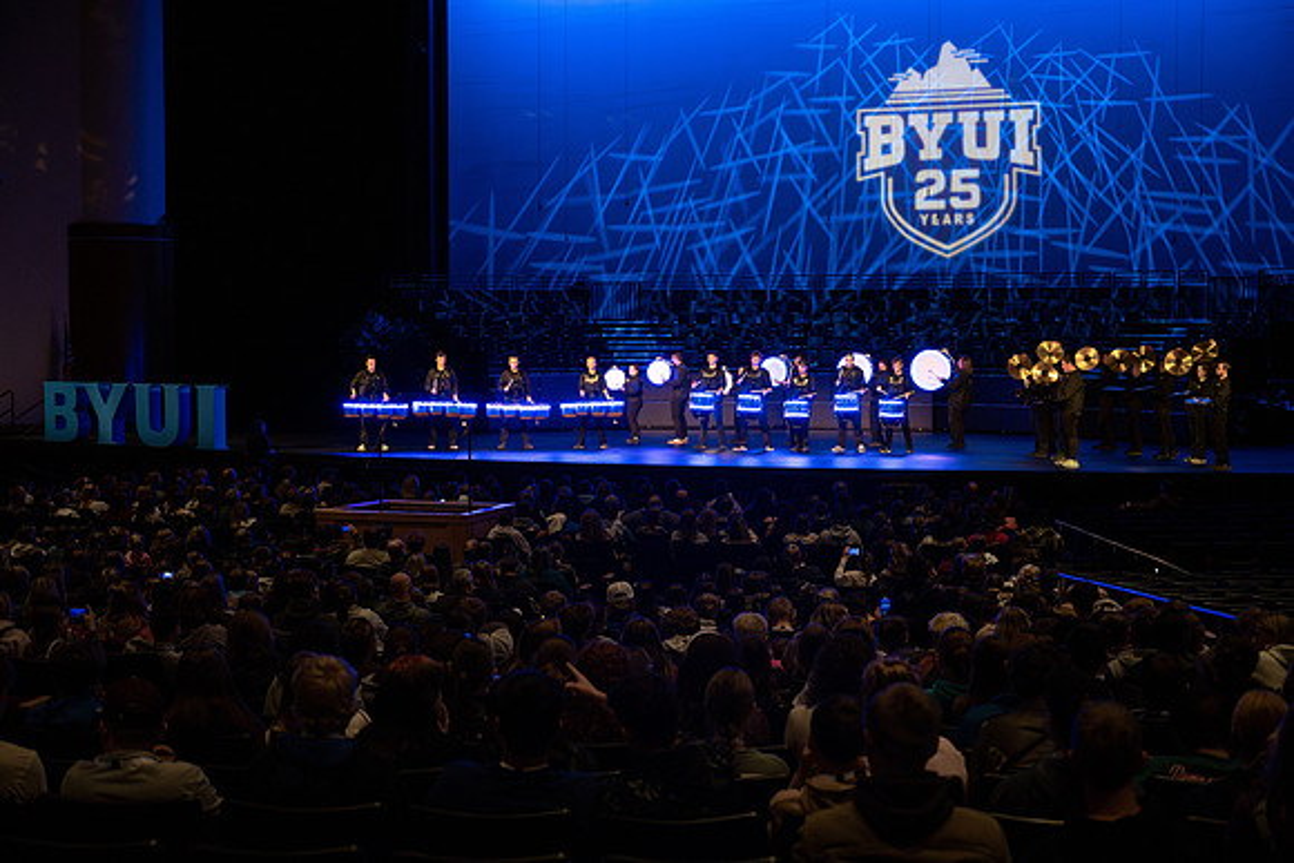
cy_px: 432
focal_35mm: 56
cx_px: 647
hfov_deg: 35.6
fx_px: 2013
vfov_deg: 24.2
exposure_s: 1/160
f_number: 4
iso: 4000
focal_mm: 56
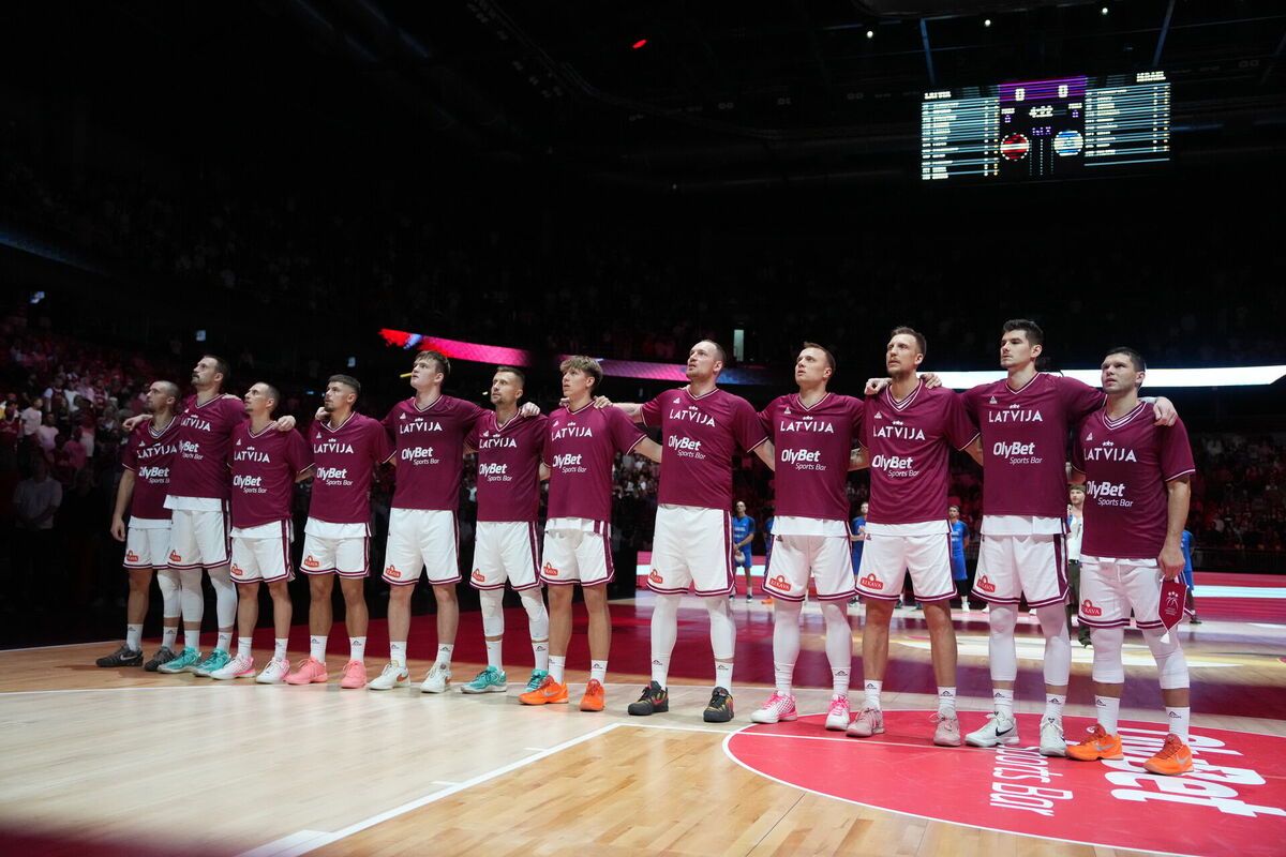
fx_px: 1214
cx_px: 643
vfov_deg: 38.9
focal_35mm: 34
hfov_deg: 55.8
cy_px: 428
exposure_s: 1/1600
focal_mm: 34
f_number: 2.8
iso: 5000
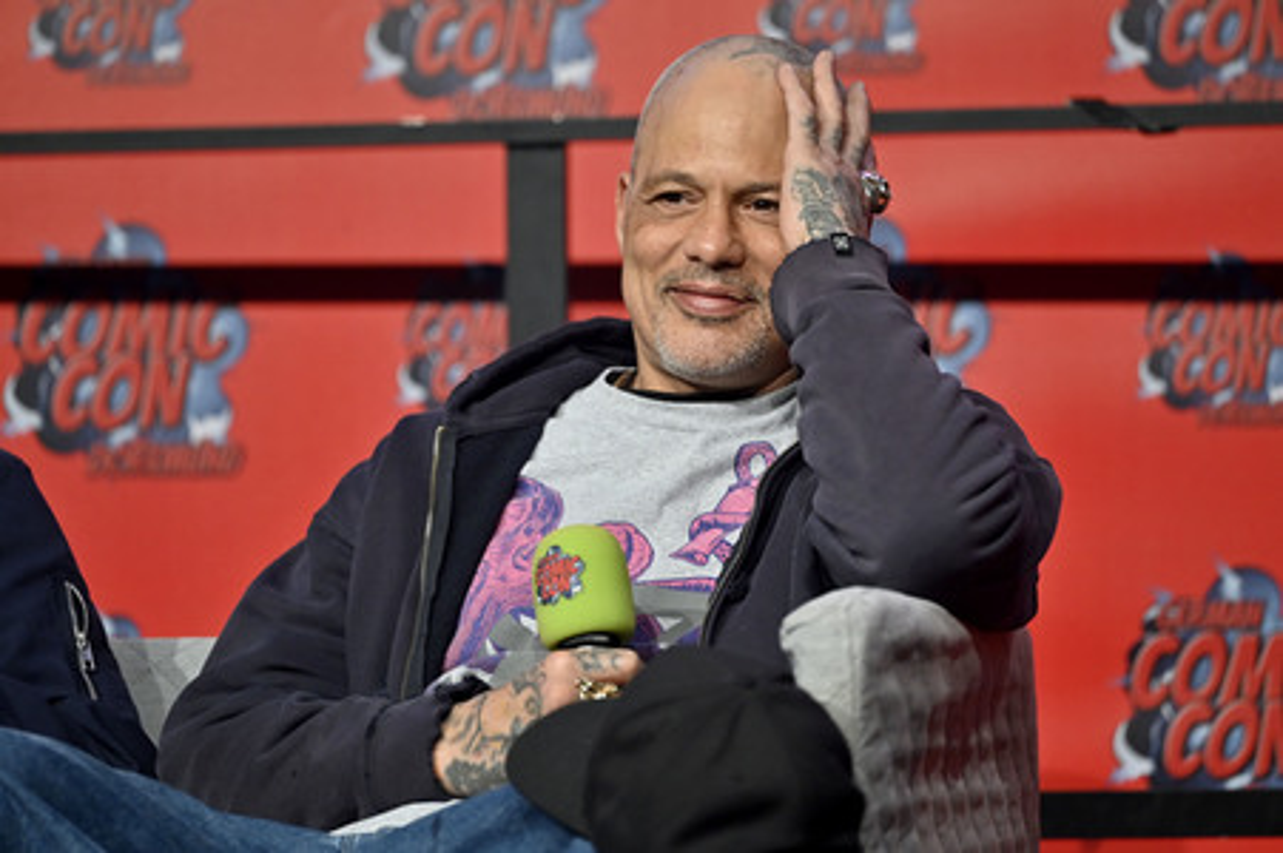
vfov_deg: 6.9
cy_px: 426
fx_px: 7122
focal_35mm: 200
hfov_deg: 10.3
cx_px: 642
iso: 1000
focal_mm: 200
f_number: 2.8
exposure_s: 1/400
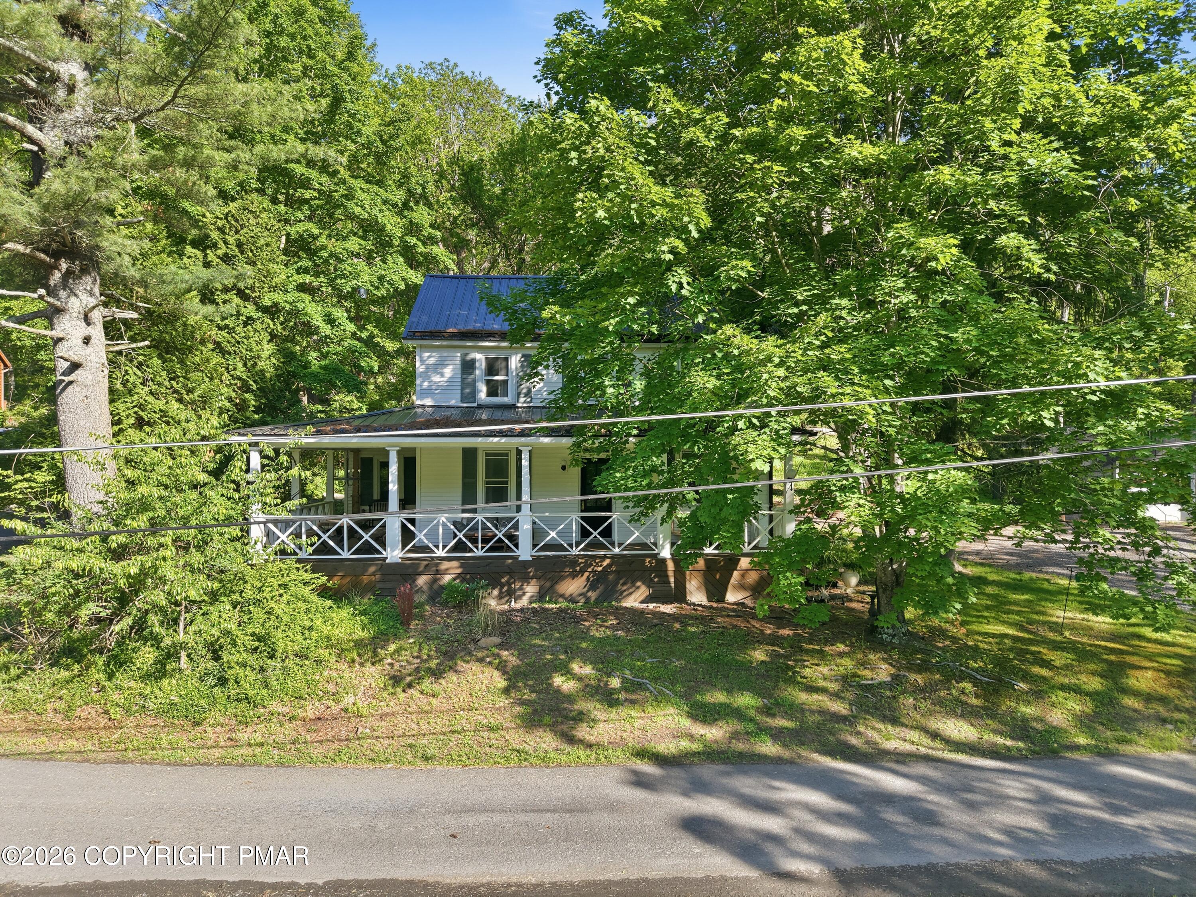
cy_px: 448
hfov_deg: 71.6
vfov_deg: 56.8
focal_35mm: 24
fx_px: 829
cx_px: 598
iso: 140
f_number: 1.8
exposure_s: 1/1000
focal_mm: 8.7
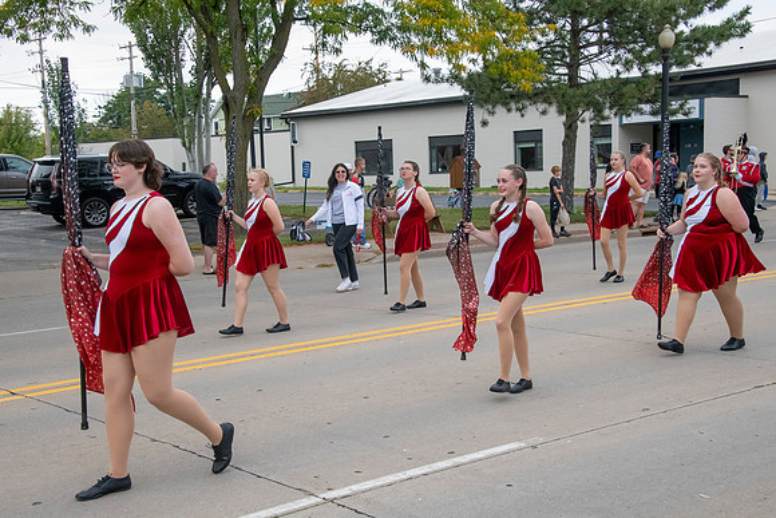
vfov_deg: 24.6
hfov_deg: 36.2
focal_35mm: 55
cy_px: 259
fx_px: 1186
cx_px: 388
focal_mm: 55
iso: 3200
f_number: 11
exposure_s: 1/500
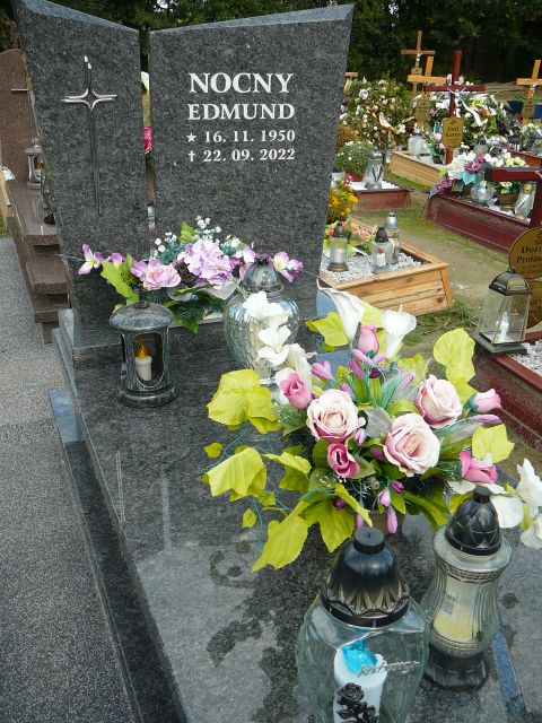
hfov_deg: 40.7
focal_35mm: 35
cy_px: 362
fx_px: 731
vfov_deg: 52.6
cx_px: 271
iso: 80
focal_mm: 5.2
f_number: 2.8
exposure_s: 1/400
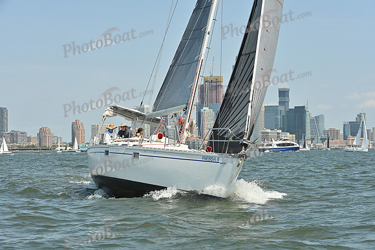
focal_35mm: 82
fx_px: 854
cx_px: 188
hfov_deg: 24.8
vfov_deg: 16.7
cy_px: 125
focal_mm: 82
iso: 320
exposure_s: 1/1250
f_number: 8
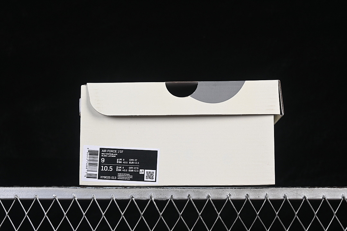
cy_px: 116
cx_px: 174
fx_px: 723
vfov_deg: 18.2
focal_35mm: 75
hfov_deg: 27.0
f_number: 8
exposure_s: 1/80
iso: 160
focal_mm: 50
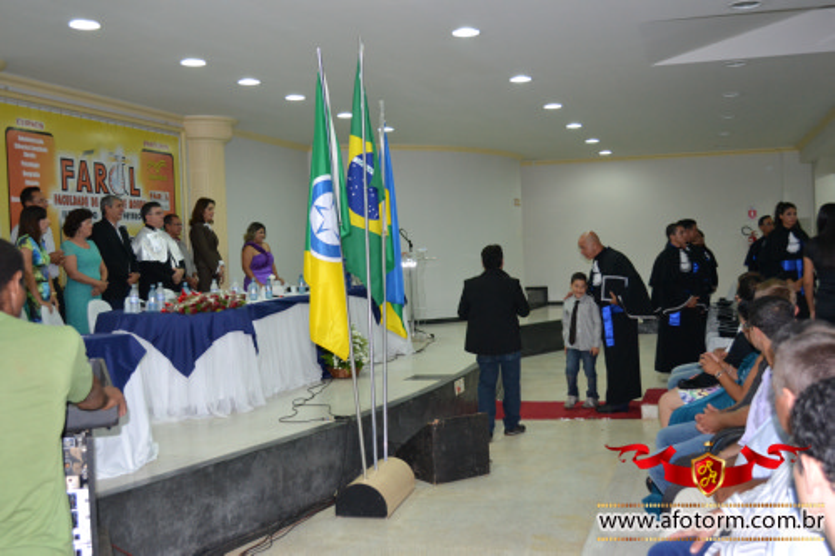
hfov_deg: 49.6
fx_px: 904
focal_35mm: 39
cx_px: 418
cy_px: 278
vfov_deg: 34.2
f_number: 4.2
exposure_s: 1/60
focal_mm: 26
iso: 1600
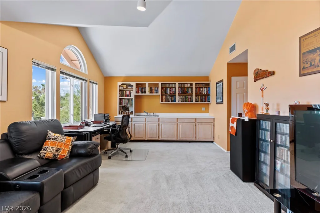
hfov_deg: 93.3
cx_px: 160
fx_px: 151
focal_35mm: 17
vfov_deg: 70.5
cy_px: 106
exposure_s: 1/1.25
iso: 400
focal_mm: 17
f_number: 8
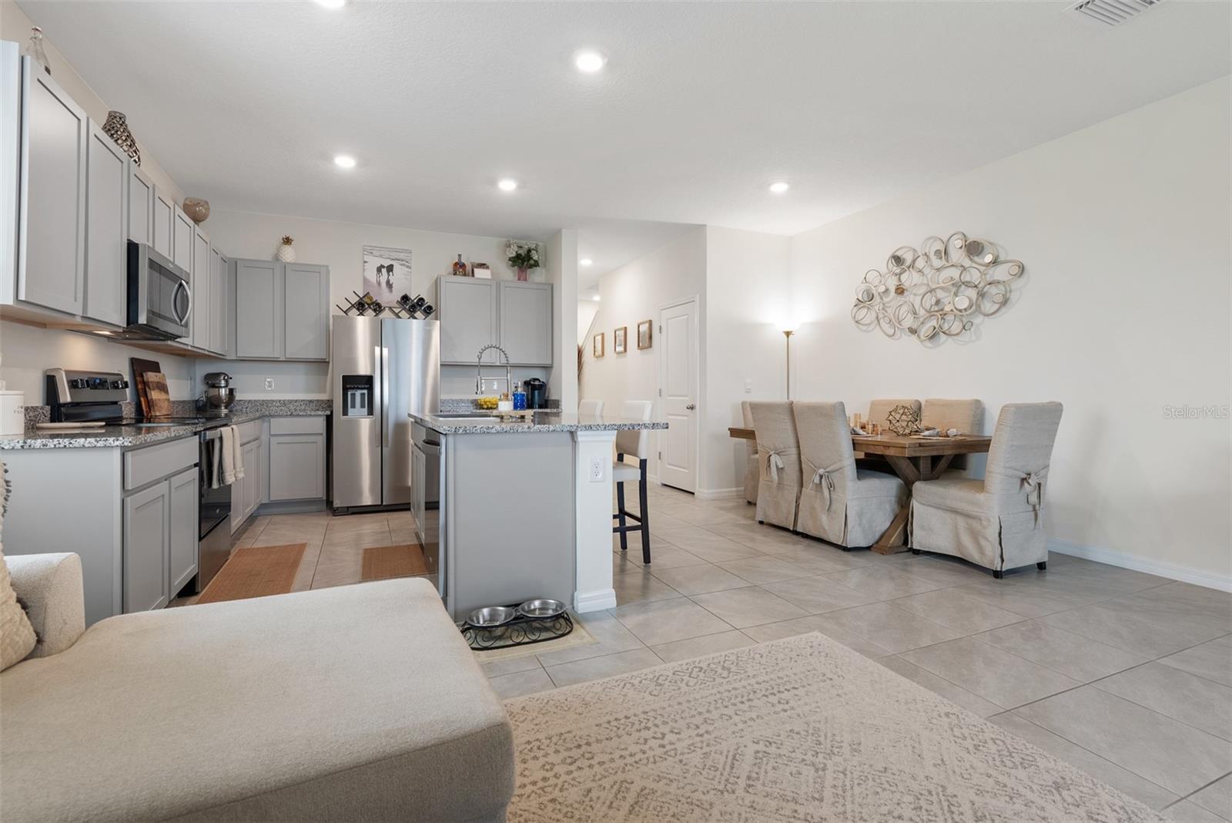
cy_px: 412
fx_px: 548
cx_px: 616
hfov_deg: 96.7
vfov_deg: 73.8
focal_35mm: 16
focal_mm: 16
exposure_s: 1/4
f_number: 9
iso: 250
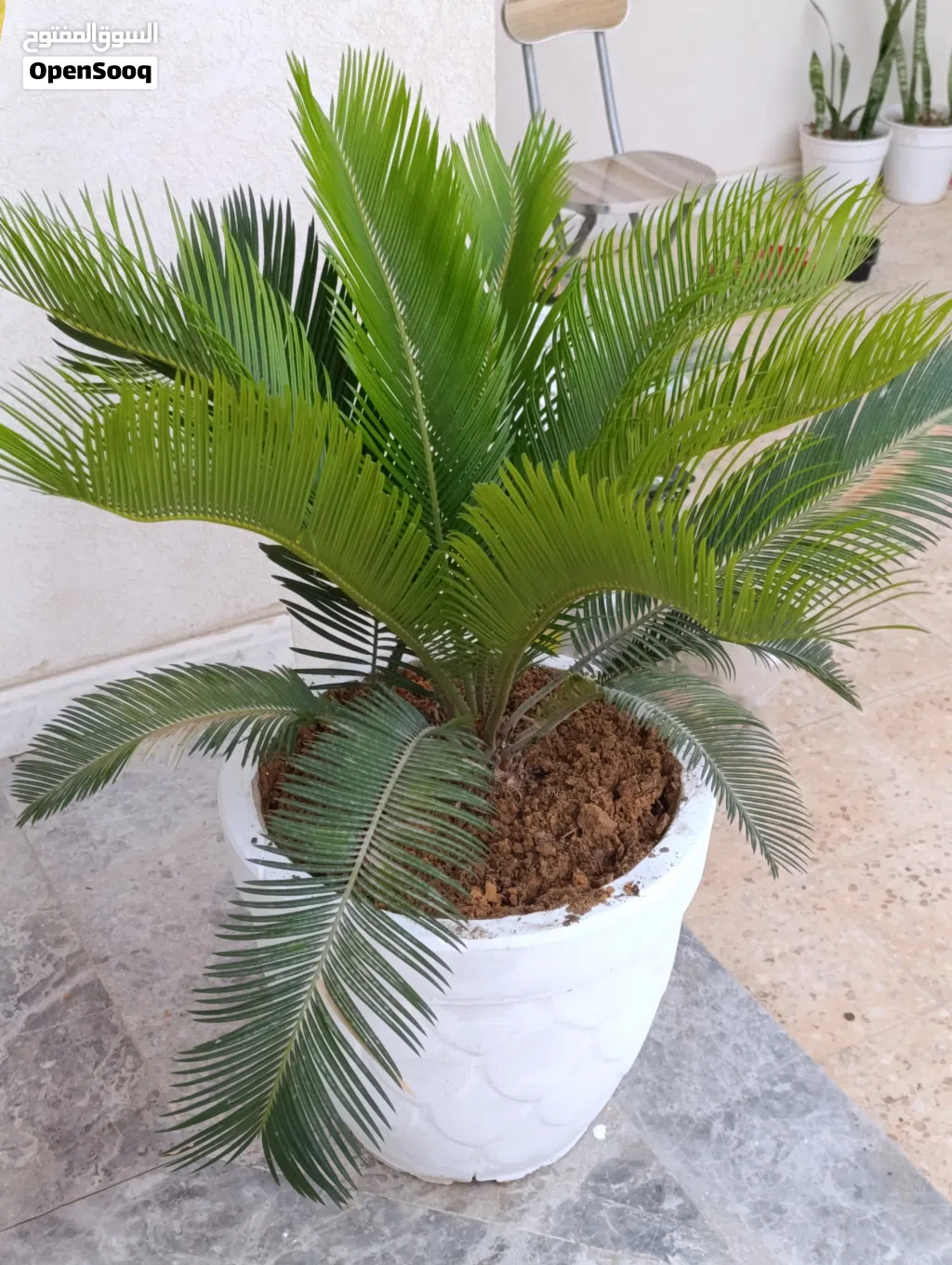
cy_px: 632
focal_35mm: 46
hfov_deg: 31.6
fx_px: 1683
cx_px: 476
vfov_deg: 41.2
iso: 500
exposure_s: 1/99.9
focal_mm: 6.14
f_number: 1.6
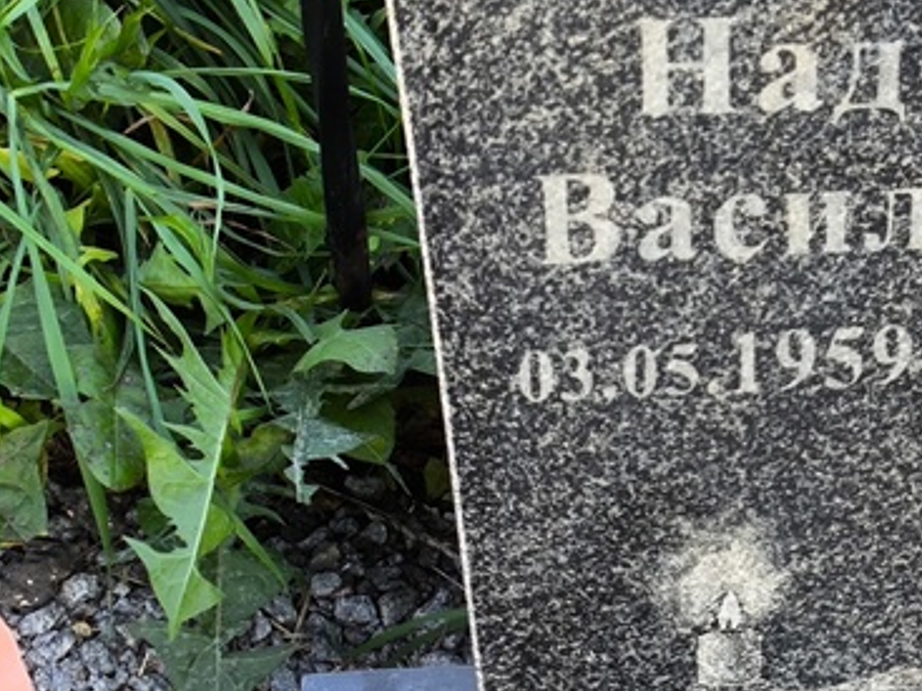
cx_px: 906
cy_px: 156
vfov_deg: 13.5
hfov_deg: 17.7
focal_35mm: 109
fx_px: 2902
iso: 64
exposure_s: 1/120
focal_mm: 4.71
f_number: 1.7
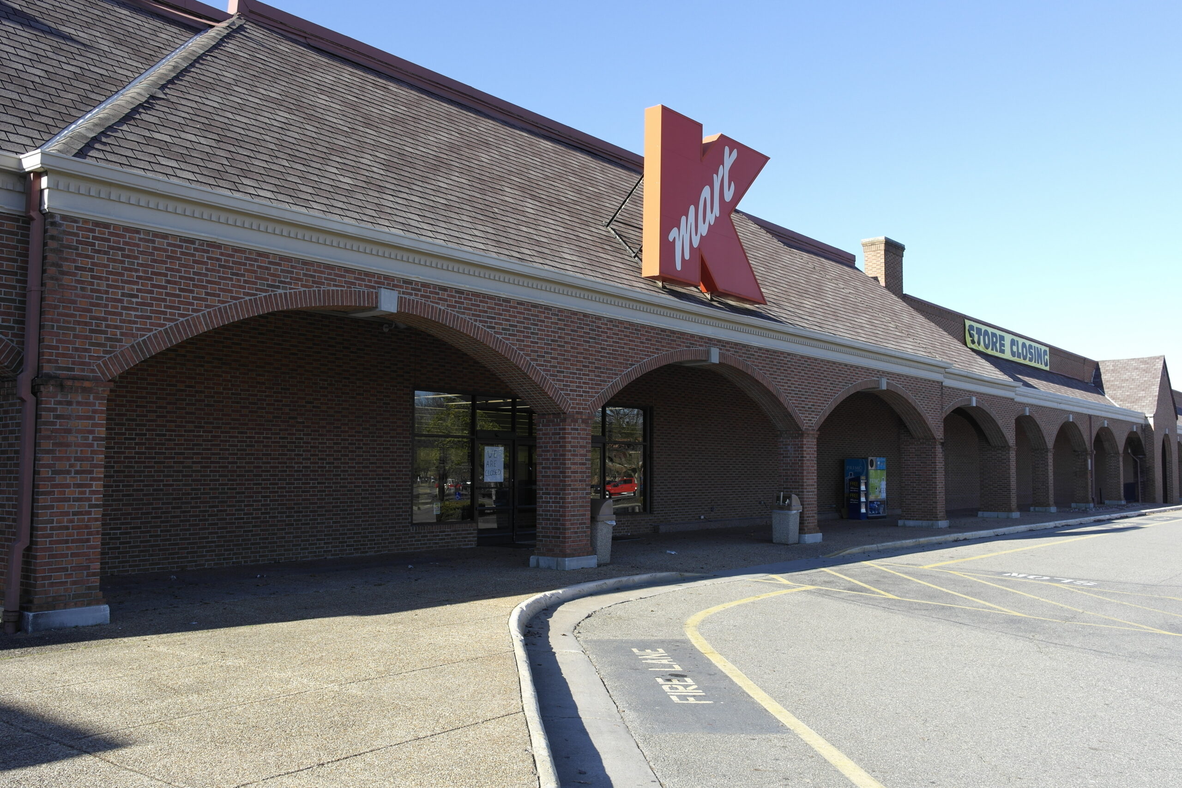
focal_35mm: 30
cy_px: 394
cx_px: 591
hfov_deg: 61.9
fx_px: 985
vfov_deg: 43.6
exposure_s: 1/200
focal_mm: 20
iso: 100
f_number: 5.6
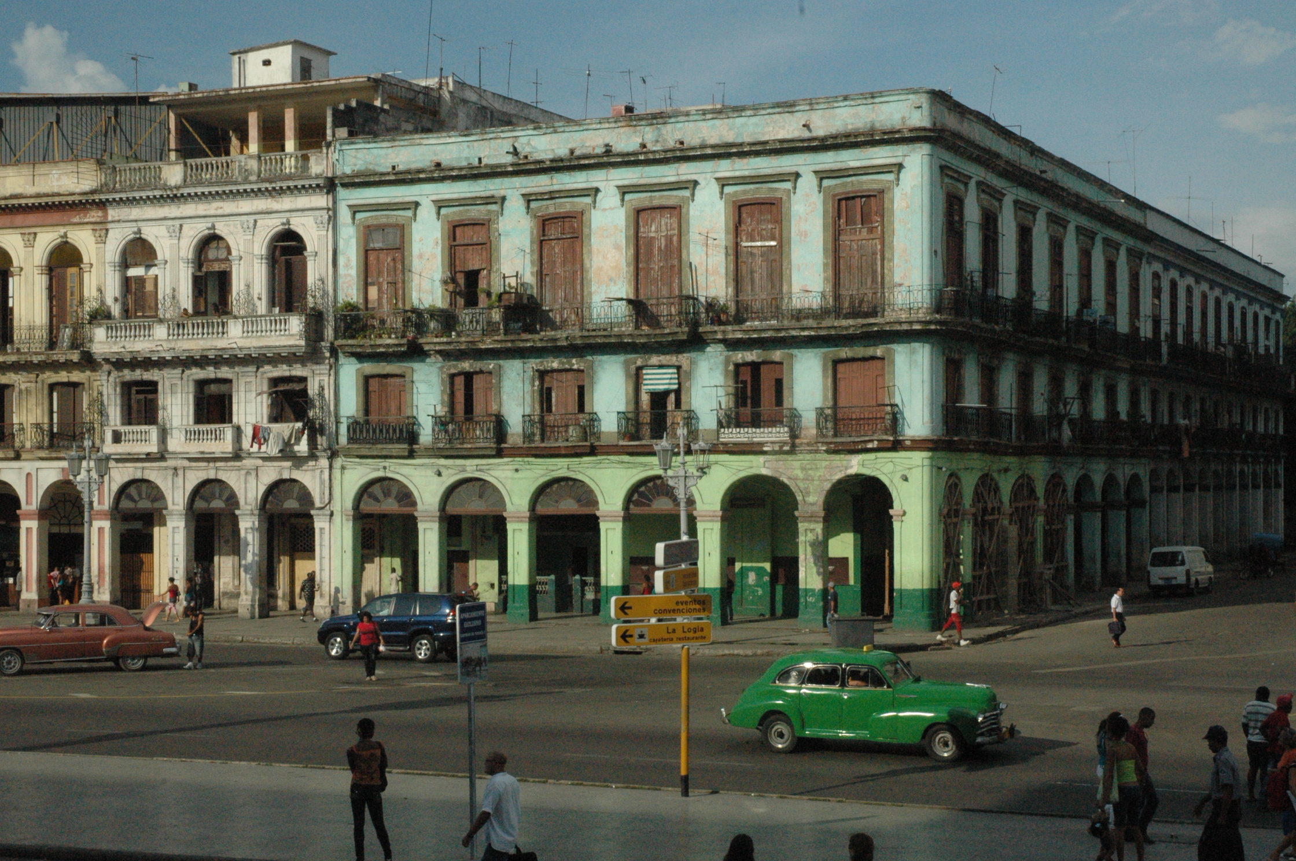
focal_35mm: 57
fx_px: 2050
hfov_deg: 35.1
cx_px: 648
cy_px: 430
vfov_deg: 23.7
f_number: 16
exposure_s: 1/1000
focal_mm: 38
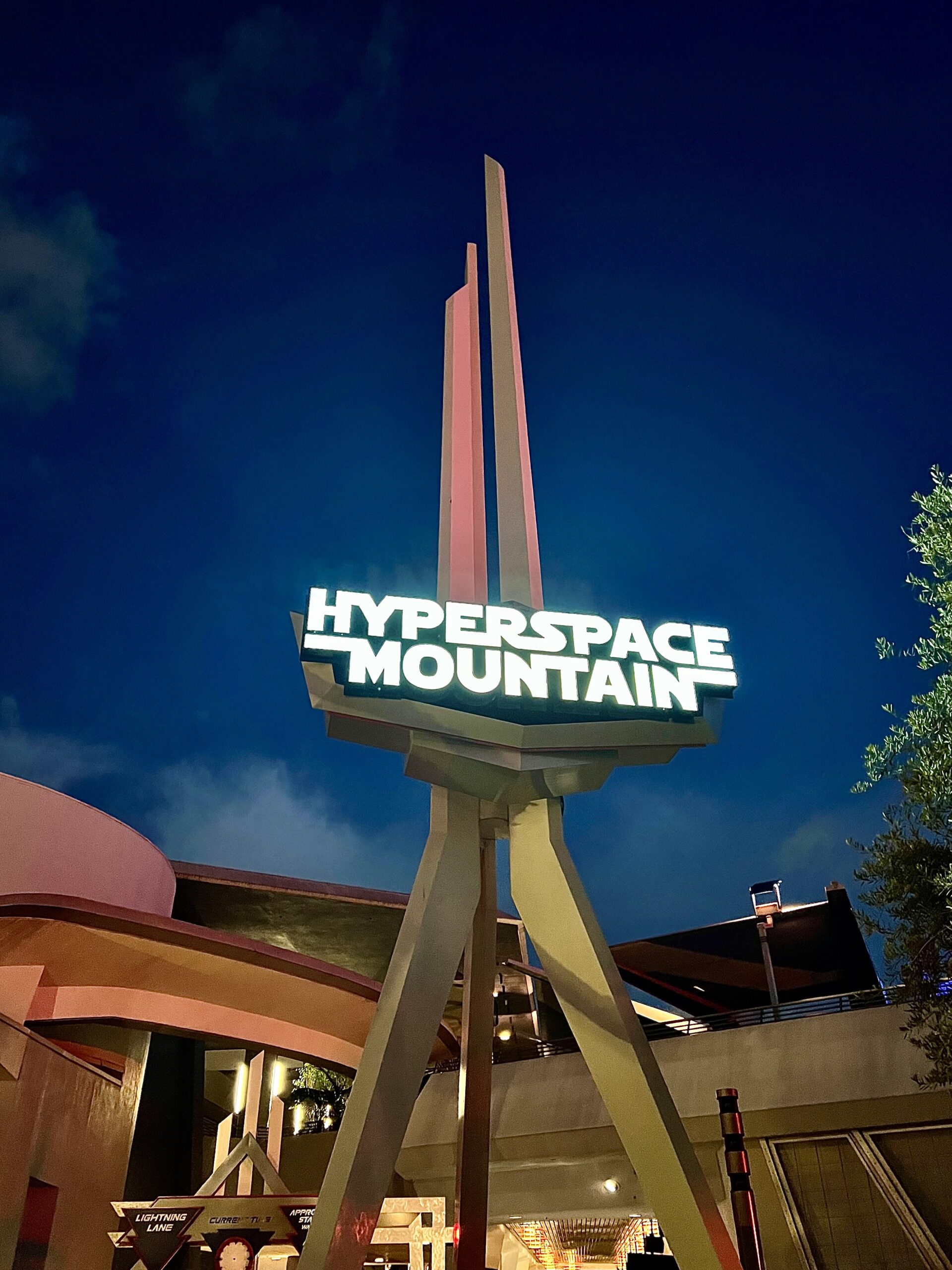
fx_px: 953
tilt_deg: +34.0
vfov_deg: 67.3
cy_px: 635
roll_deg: -1.0
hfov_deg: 53.1
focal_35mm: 26
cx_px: 476
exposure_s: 1/29
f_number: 1.5
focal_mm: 5.7
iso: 800
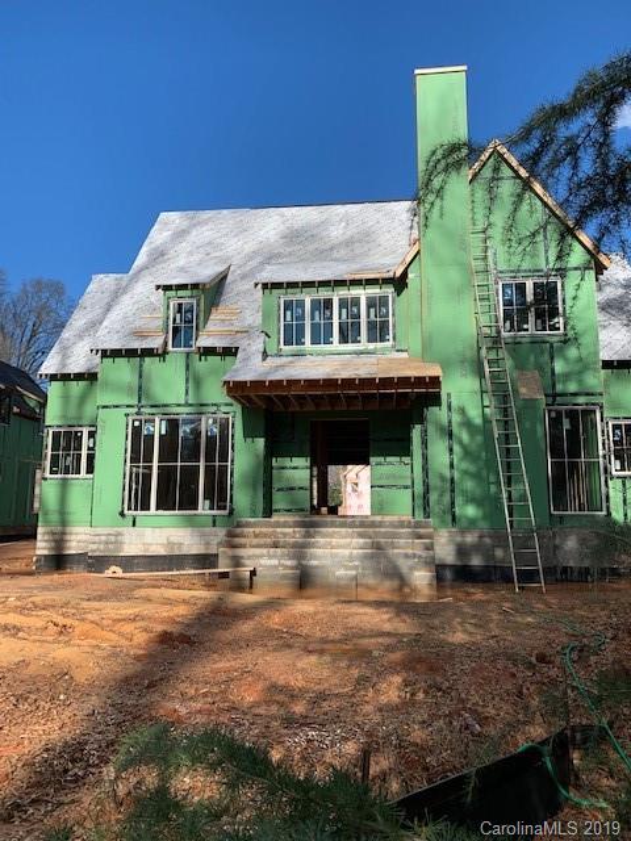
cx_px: 316
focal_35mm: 26
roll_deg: +0.1
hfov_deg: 53.1
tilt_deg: +10.2
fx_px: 632
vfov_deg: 67.3
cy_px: 420
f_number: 1.8
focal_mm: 4.25
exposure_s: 1/1689
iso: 25
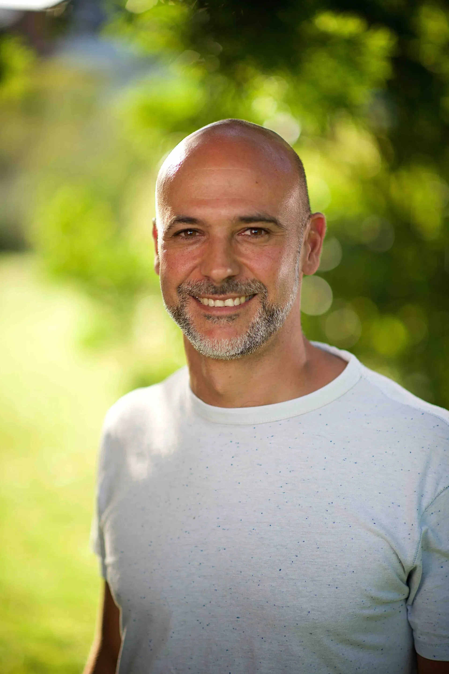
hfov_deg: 16.1
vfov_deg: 23.9
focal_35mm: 85
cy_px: 337
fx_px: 1592
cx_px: 224
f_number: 1.4
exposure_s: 1/2500
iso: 200
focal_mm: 85
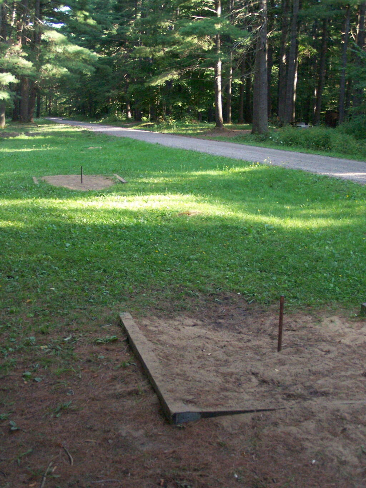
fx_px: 789
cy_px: 244
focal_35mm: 56
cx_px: 183
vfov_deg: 34.3
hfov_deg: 26.1
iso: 400
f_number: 3.1
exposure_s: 1/250
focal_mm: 9.3
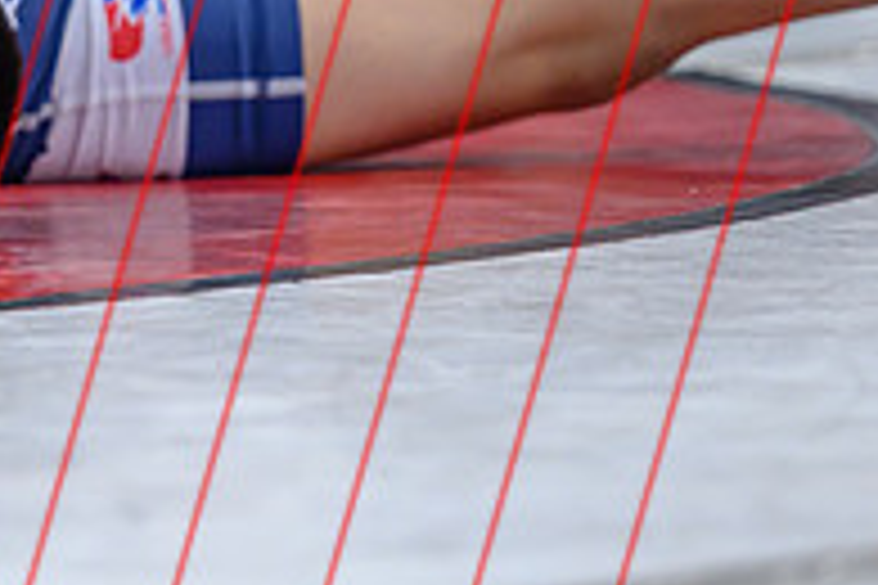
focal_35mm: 667
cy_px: -82
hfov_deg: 3.1
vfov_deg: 2.1
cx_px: -208
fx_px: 16266
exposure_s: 1/640
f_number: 2.8
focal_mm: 165
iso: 1250
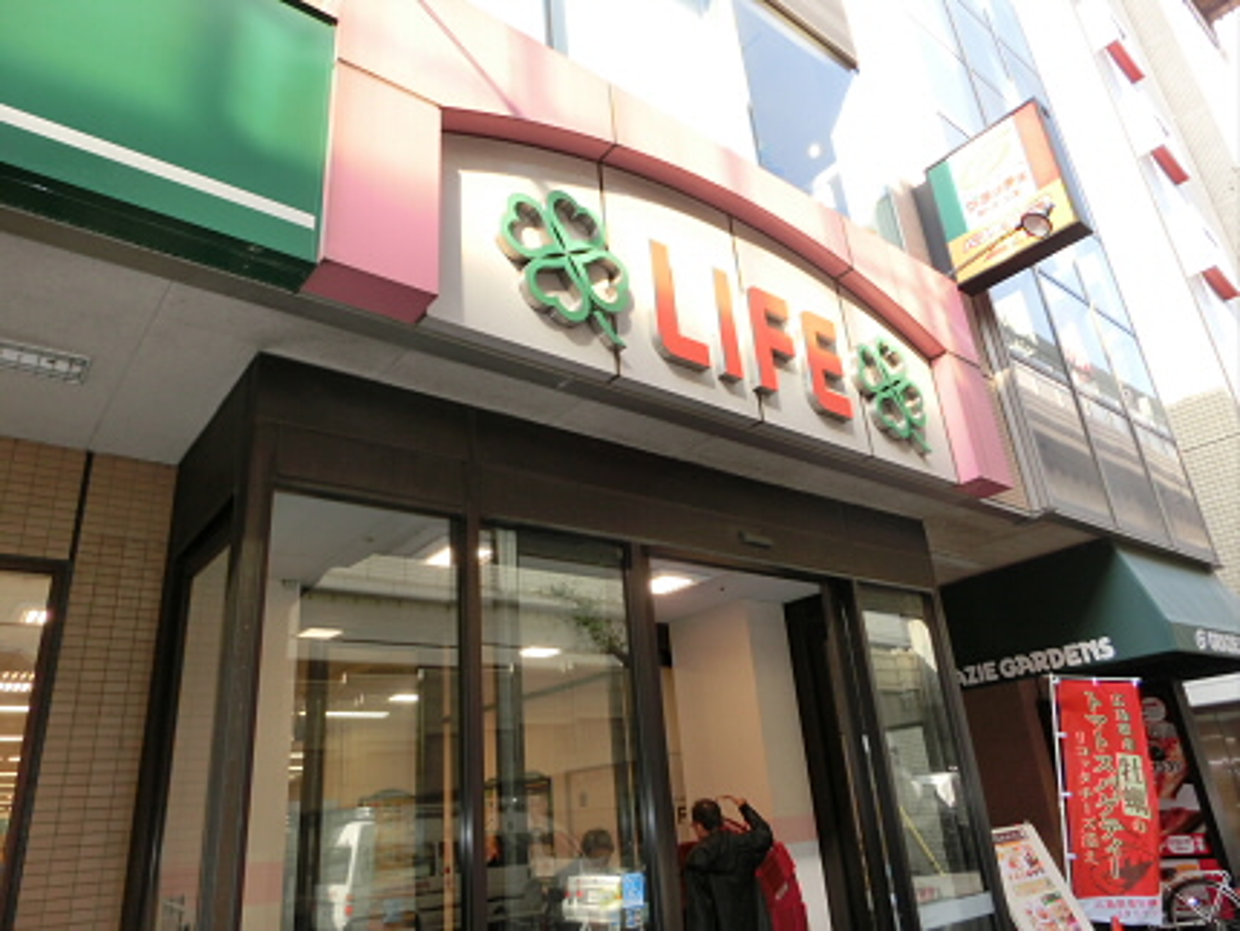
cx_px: 620
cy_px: 466
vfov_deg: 56.9
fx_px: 860
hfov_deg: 71.6
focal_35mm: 24
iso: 80
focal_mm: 4.24
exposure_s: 1/125
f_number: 3
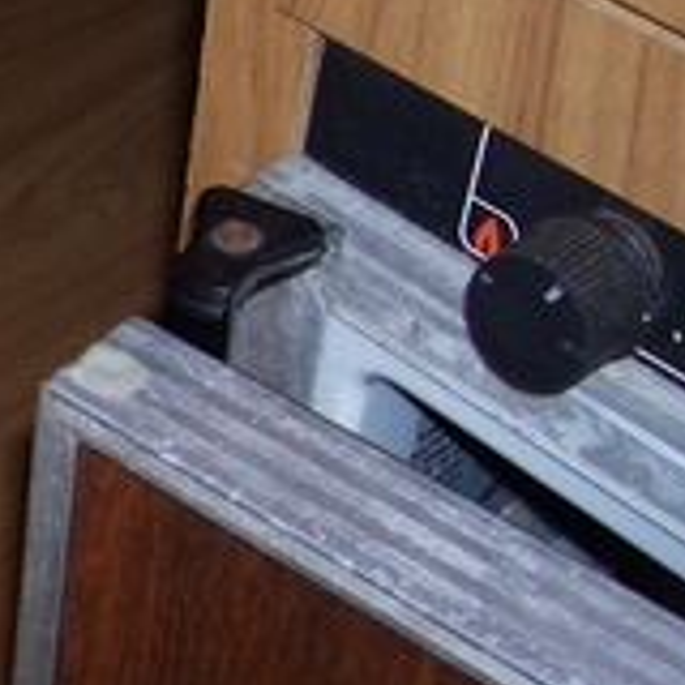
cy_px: 325
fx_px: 2530
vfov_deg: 15.4
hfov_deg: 14.3
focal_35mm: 113
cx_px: -377
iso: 80
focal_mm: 5.6
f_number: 2.7
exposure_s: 1/64
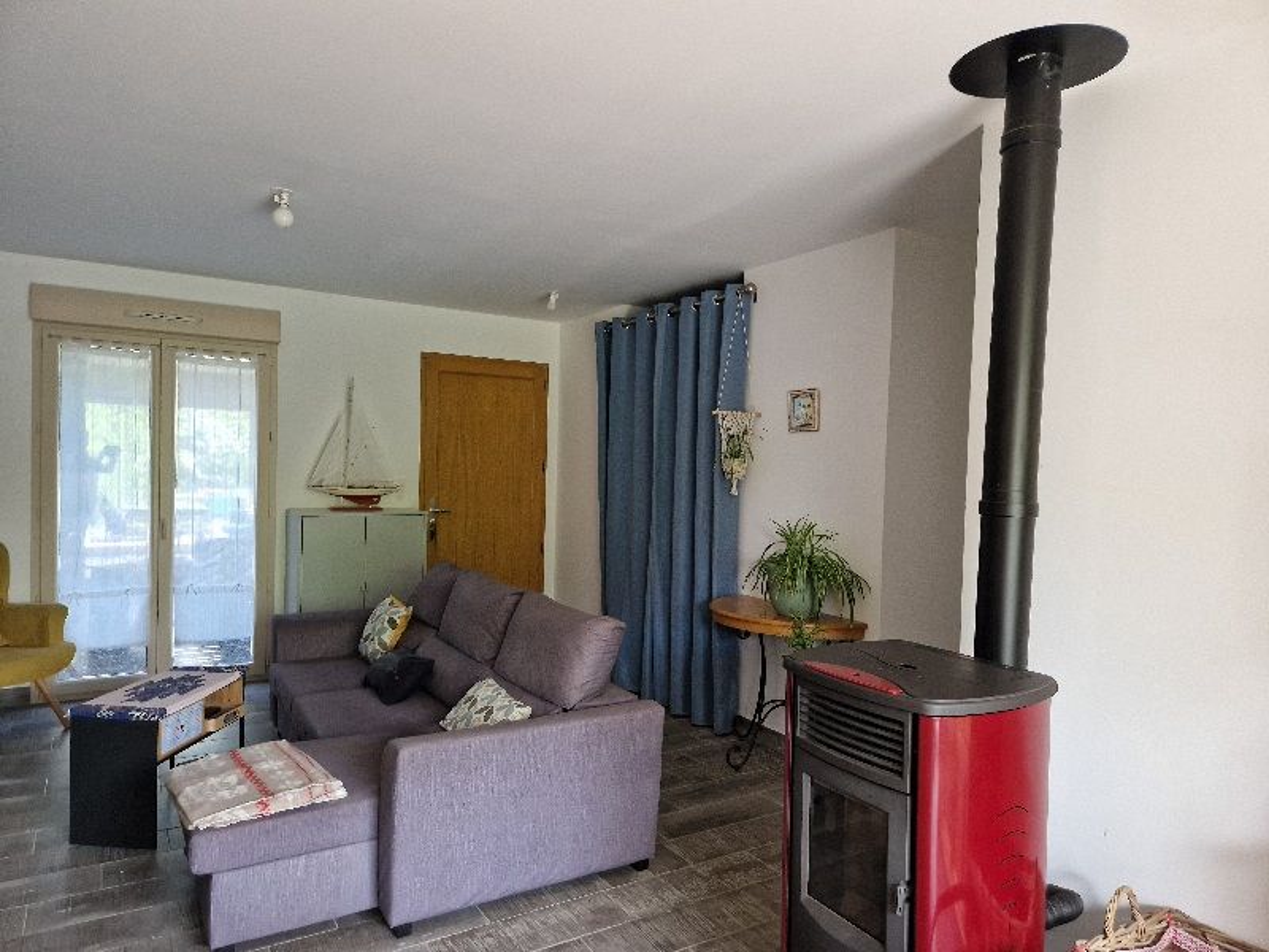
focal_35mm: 23
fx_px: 843
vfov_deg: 58.9
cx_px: 634
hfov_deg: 73.9
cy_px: 476
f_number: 1.8
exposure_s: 1/100
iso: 400
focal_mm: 5.4
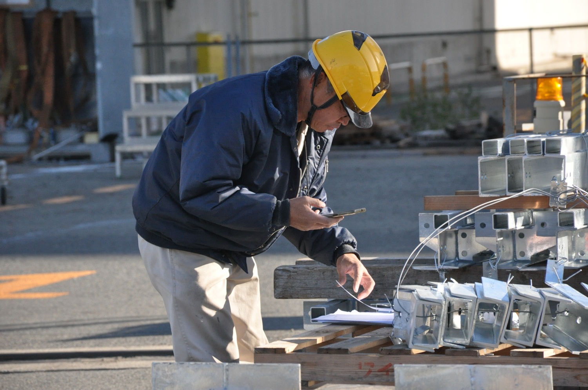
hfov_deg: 9.8
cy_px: 195
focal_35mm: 210
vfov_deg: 6.5
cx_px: 294
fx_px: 3426
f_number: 5.6
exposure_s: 1/2000
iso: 1600
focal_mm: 140
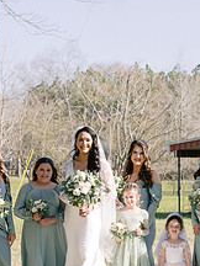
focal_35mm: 157
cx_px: 35
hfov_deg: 9.4
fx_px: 1209
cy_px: 155
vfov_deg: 12.6
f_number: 4
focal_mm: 50
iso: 80
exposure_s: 1/500
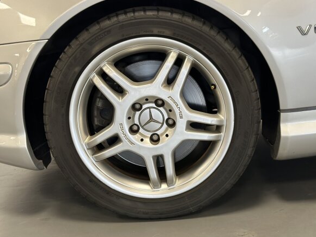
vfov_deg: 27.5
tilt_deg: -14.0
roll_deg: +4.8
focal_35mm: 53
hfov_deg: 36.2
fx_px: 484
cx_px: 156
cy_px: 122
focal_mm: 6.86
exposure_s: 1/60
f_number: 1.78
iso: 160
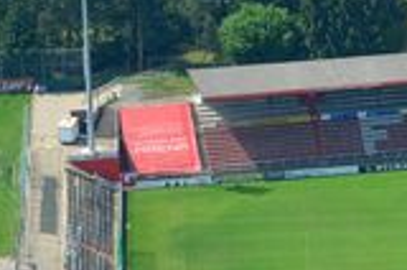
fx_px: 8056
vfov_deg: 1.9
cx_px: 542
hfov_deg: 2.9
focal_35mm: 714
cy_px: 186
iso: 800
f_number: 13
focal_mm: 200
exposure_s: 1/500
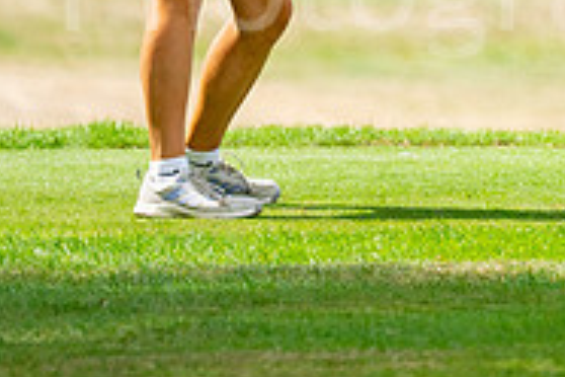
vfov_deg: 1.0
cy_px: -161
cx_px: 459
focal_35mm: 1400
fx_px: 21971
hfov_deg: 1.5
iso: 320
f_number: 4
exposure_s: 1/2000
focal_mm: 300
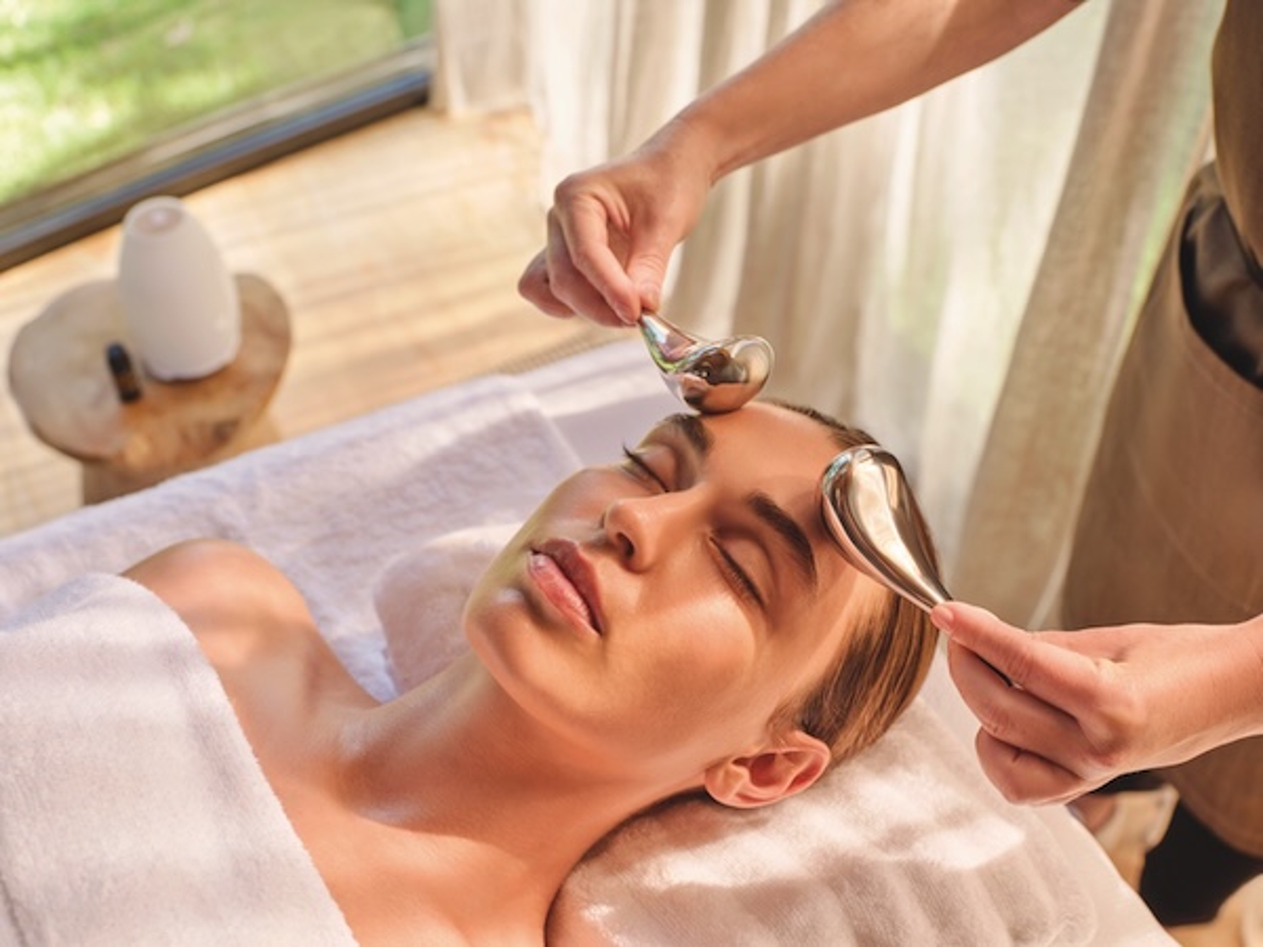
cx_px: 632
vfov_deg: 34.3
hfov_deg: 44.8
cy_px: 474
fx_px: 1532
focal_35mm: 42
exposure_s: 1/125
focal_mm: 52.9
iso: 800
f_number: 6.4
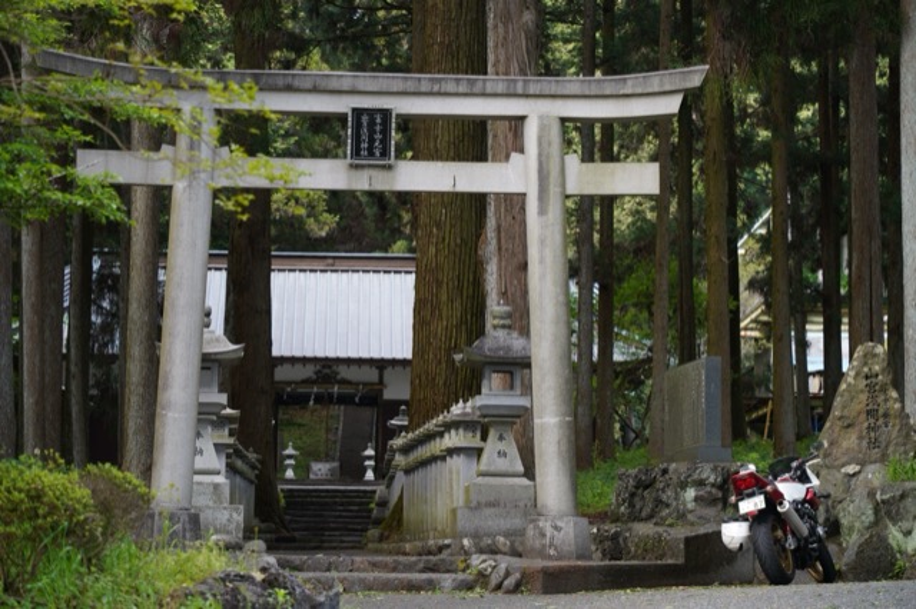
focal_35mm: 96
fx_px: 2441
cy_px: 304
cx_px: 458
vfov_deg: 14.2
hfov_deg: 21.3
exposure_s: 1/125
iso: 400
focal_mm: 96
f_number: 5
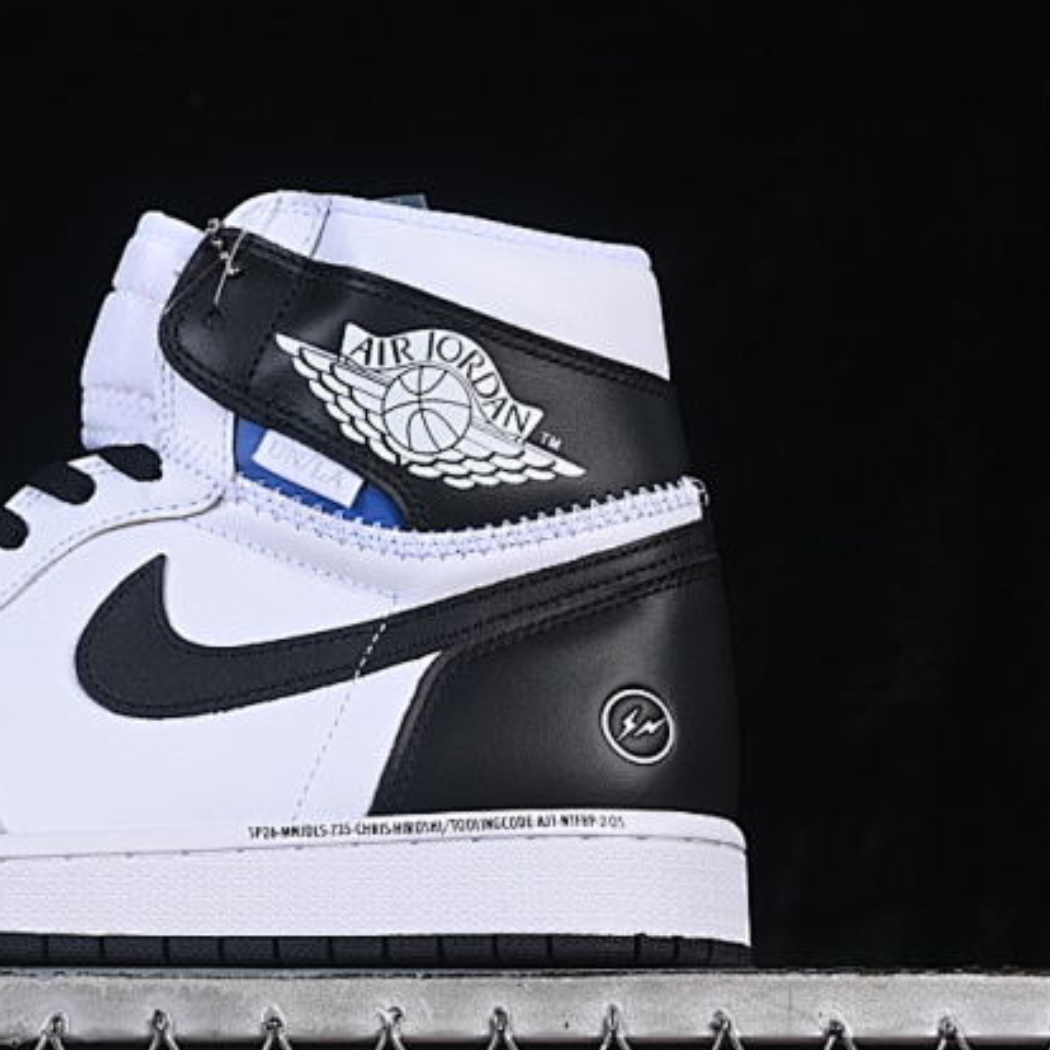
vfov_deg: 14.2
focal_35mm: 123
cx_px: 68
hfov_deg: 14.0
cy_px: 549
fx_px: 4221
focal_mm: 50
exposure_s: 1/80
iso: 160
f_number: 8
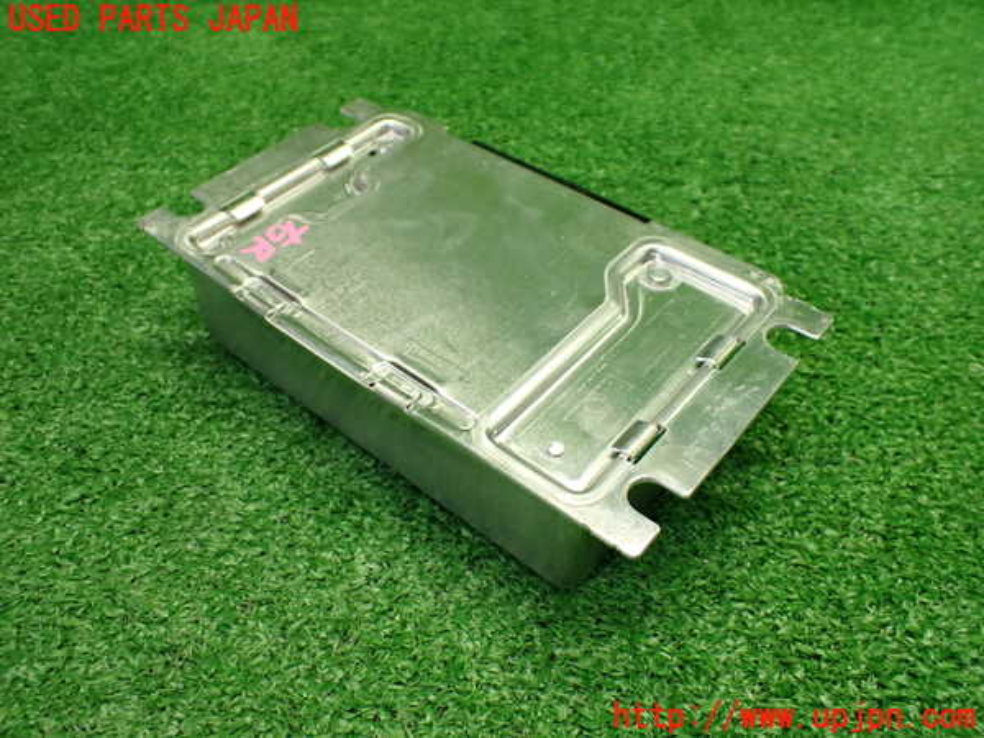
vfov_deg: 46.8
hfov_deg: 60.0
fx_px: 853
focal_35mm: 30
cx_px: 492
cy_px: 369
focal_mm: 5.4
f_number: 2.3
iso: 400
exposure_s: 1/125
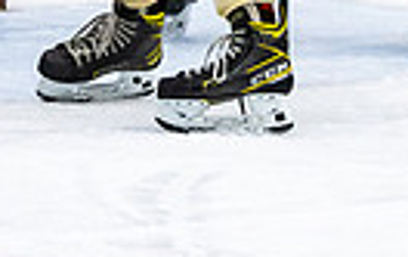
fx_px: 8866
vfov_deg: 1.7
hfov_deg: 2.6
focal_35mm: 796
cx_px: 210
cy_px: -376
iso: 1600
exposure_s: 1/640
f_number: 2.8
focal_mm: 105
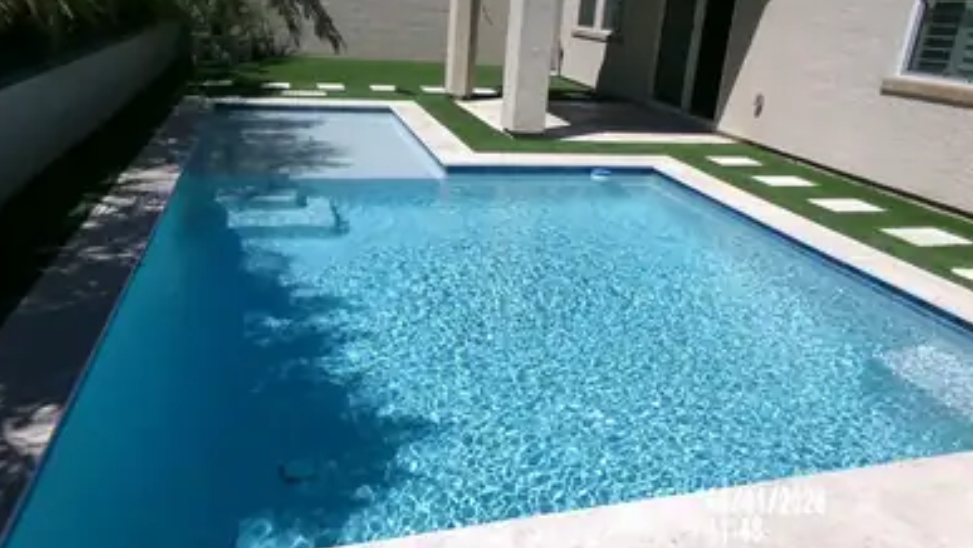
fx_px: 697
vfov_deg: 42.7
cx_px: 490
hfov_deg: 69.8
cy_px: 221
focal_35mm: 27
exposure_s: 1/200
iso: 100
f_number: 11.07
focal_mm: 4.3
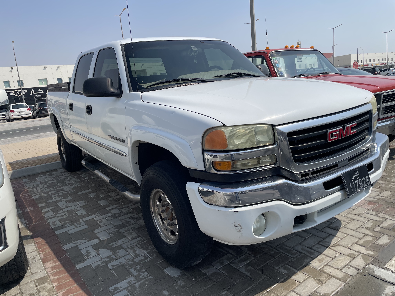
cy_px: 148
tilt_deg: -9.9
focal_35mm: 26
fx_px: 297
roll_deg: +6.5
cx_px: 198
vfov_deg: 53.1
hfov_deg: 67.3
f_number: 1.6
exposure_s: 1/5556
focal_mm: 4.2
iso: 32
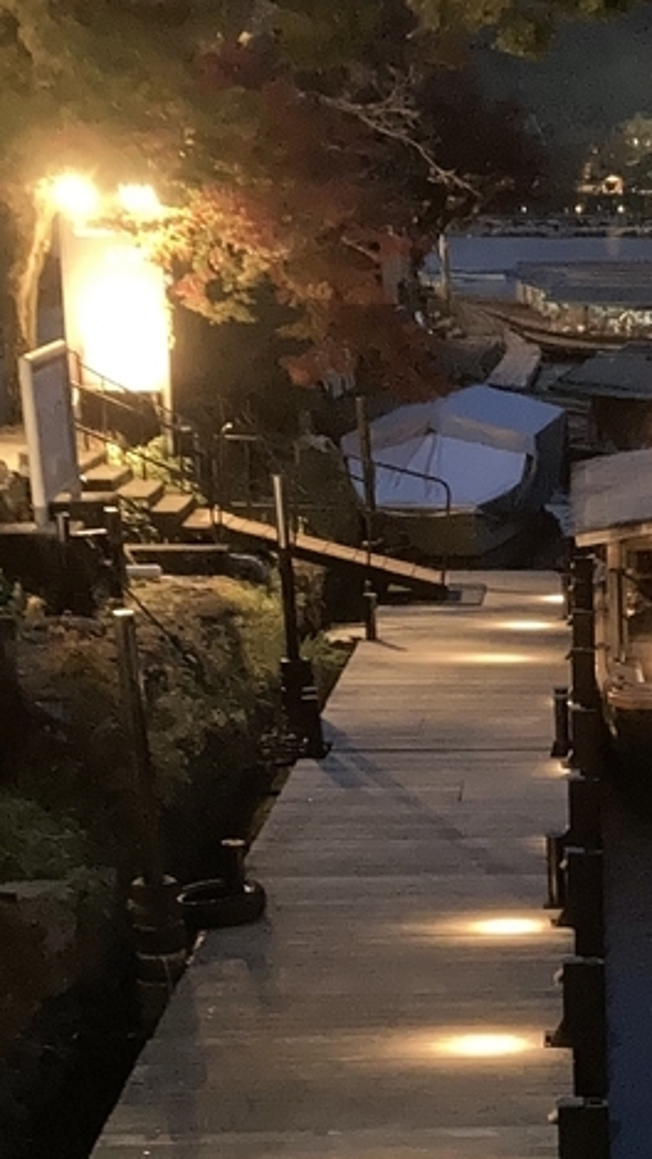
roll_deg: +1.7
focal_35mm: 78
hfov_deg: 15.2
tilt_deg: -16.3
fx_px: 2396
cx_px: 667
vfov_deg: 26.5
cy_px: 971
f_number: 1.8
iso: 640
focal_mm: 3.99
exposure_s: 1/4
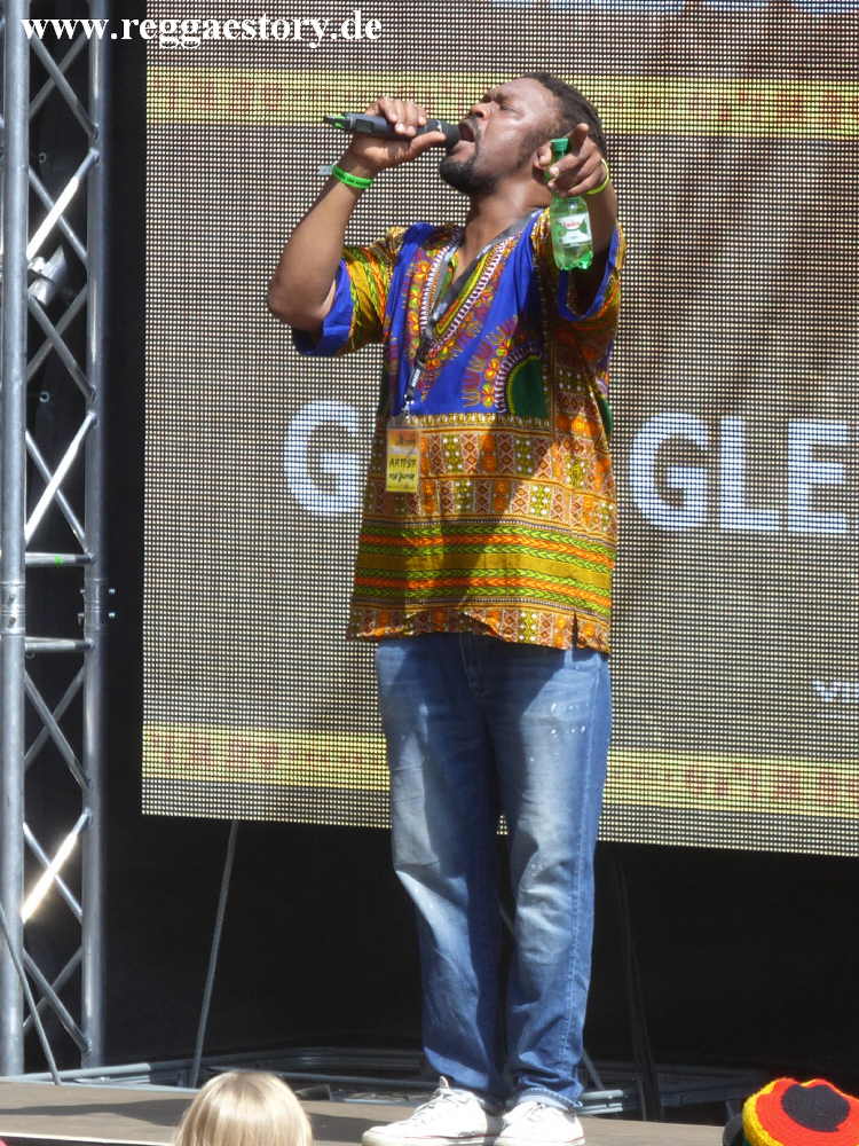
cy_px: 573
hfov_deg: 4.3
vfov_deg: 5.7
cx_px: 430
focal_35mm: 345
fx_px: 11415
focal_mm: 62.1
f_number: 7.1
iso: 100
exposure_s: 1/160
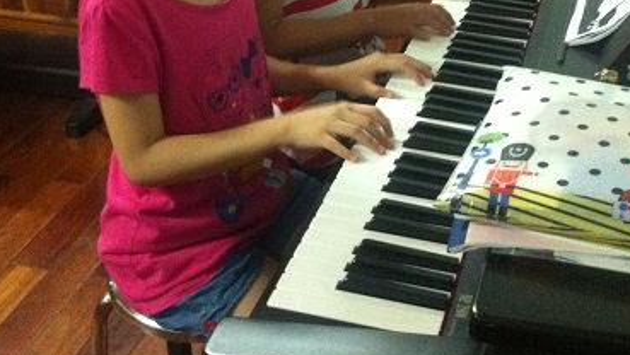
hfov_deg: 31.4
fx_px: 1120
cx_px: 330
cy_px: 26
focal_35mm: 67
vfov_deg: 17.7
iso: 640
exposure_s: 1/15
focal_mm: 3.85
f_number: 2.8
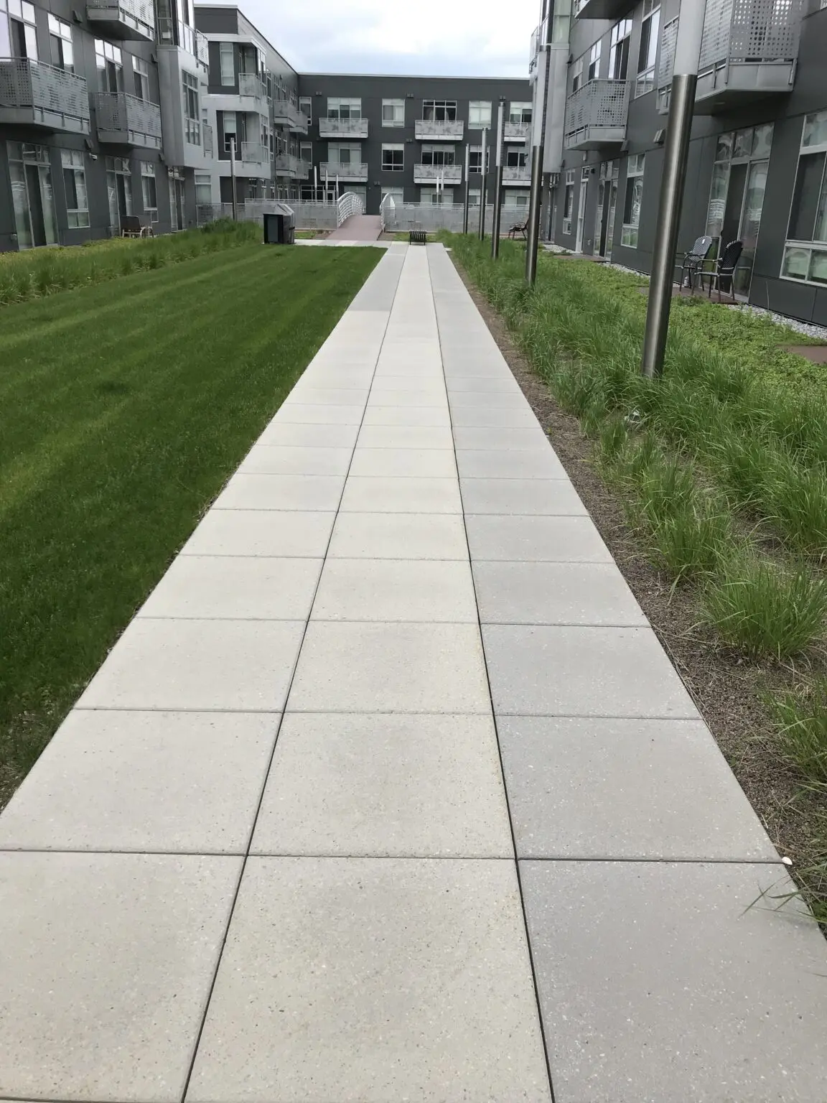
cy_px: 552
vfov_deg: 63.4
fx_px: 892
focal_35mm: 28
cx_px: 414
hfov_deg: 49.7
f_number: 1.8
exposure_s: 1/1350
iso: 20
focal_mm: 3.99
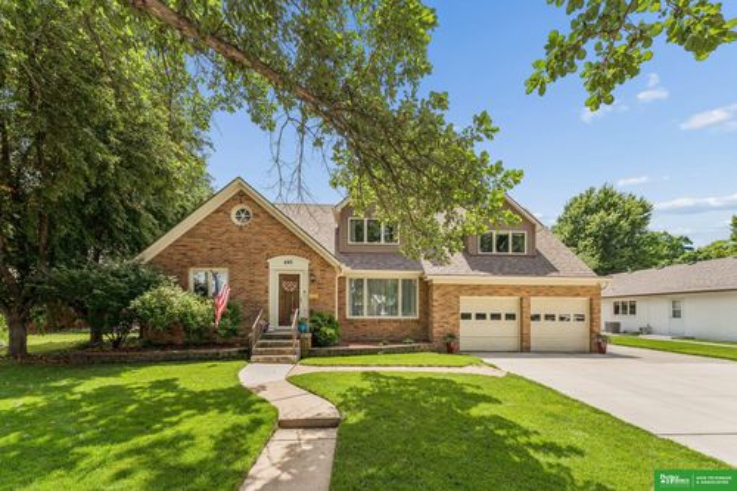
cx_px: 368
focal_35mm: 14
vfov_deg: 81.2
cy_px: 246
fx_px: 287
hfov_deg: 104.3
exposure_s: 1/500
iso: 200
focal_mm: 14
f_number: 8
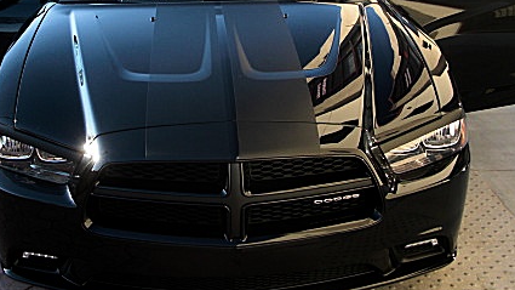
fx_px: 806
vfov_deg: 20.1
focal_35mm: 59
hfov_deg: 35.3
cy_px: 53
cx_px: 210
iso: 50
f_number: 2.8
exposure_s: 1/160
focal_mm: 6.3
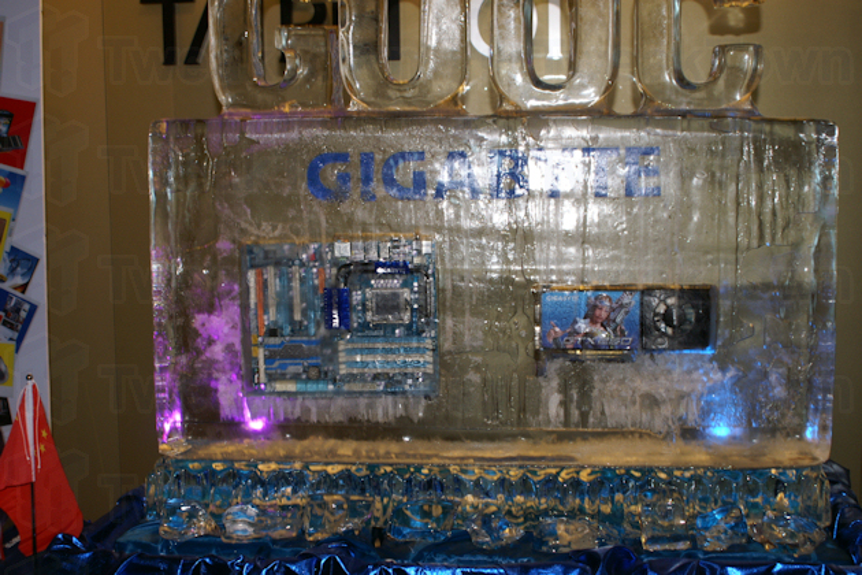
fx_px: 1077
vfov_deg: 29.9
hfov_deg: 43.6
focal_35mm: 45
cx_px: 431
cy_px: 288
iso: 400
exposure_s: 1/60
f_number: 5.6
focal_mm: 30
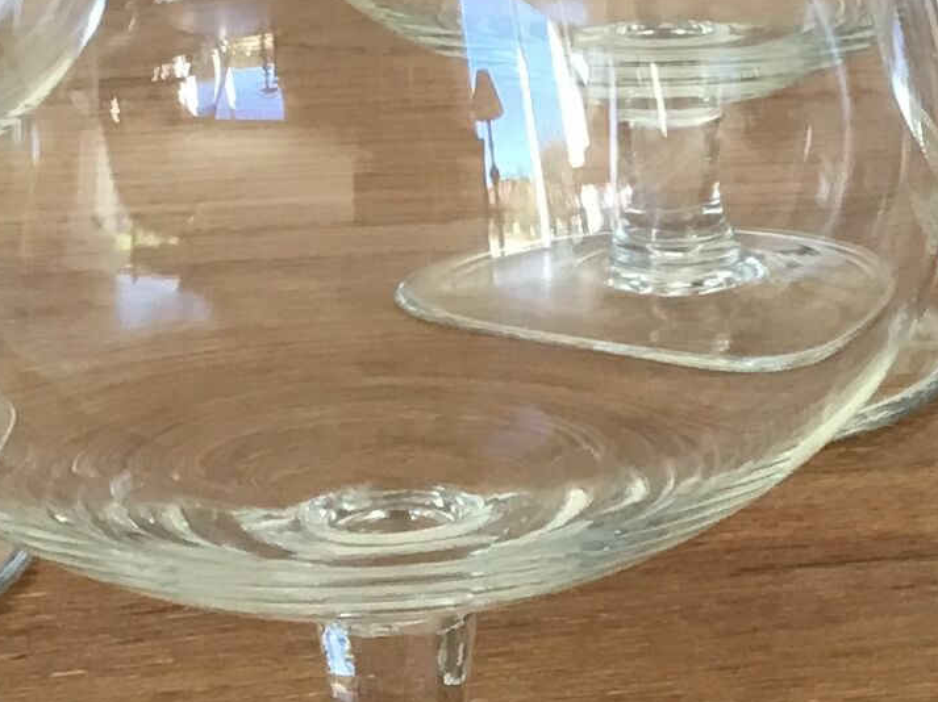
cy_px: 225
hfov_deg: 13.7
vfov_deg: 10.4
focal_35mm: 142
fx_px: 3846
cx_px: 951
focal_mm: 3.3
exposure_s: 1/33
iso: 32
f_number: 2.4
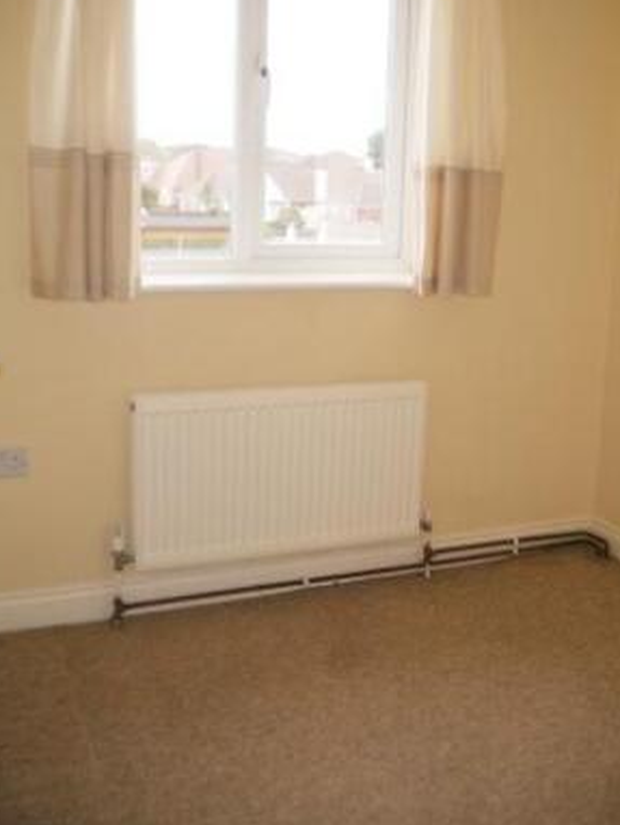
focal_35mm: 40
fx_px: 954
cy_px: 368
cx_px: 337
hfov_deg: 36.0
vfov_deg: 46.7
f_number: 3.1
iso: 80
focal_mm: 6.3
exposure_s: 1/176
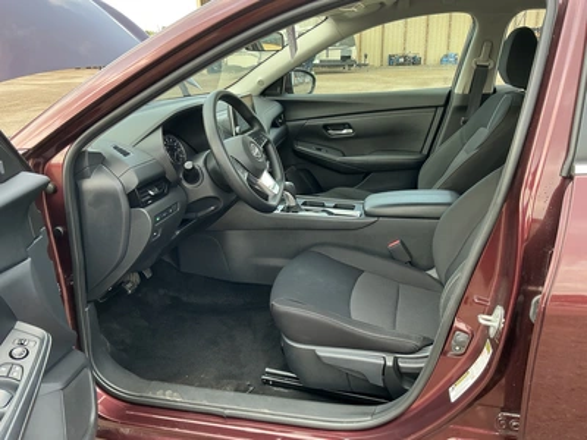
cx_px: 294
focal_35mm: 28
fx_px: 475
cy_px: 220
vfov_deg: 49.7
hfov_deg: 63.4
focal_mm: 3
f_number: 1.8
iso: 32
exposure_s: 1/122
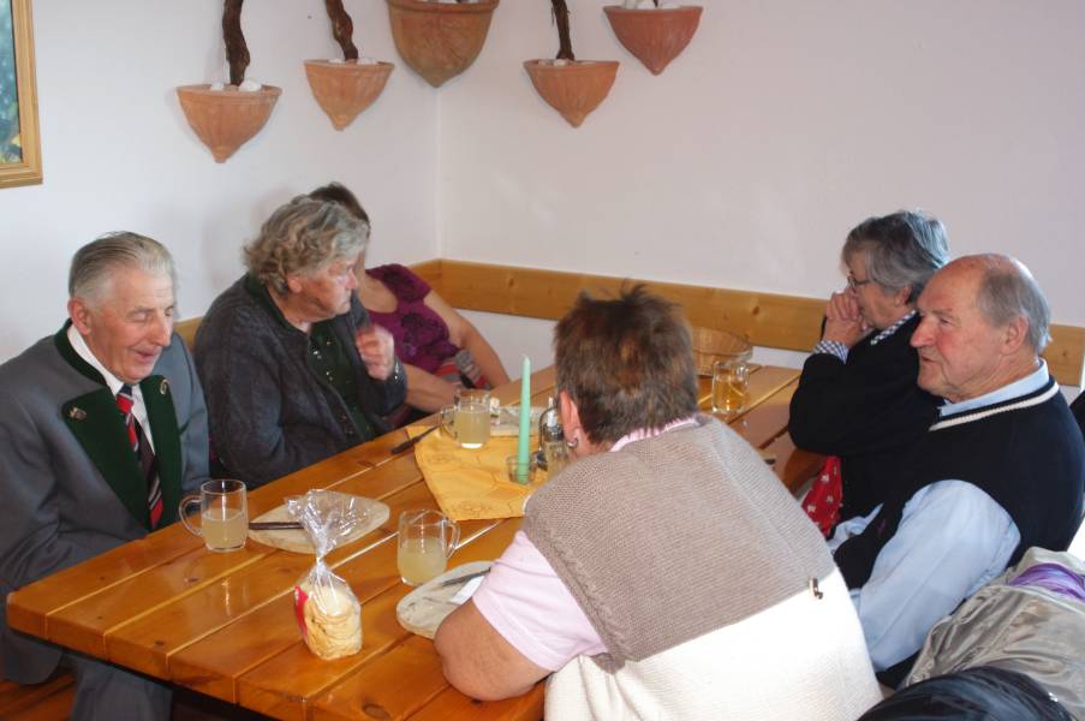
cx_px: 542
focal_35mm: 42
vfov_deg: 31.8
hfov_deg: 46.4
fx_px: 1264
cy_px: 360
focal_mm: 28
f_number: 5
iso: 1600
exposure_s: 1/15
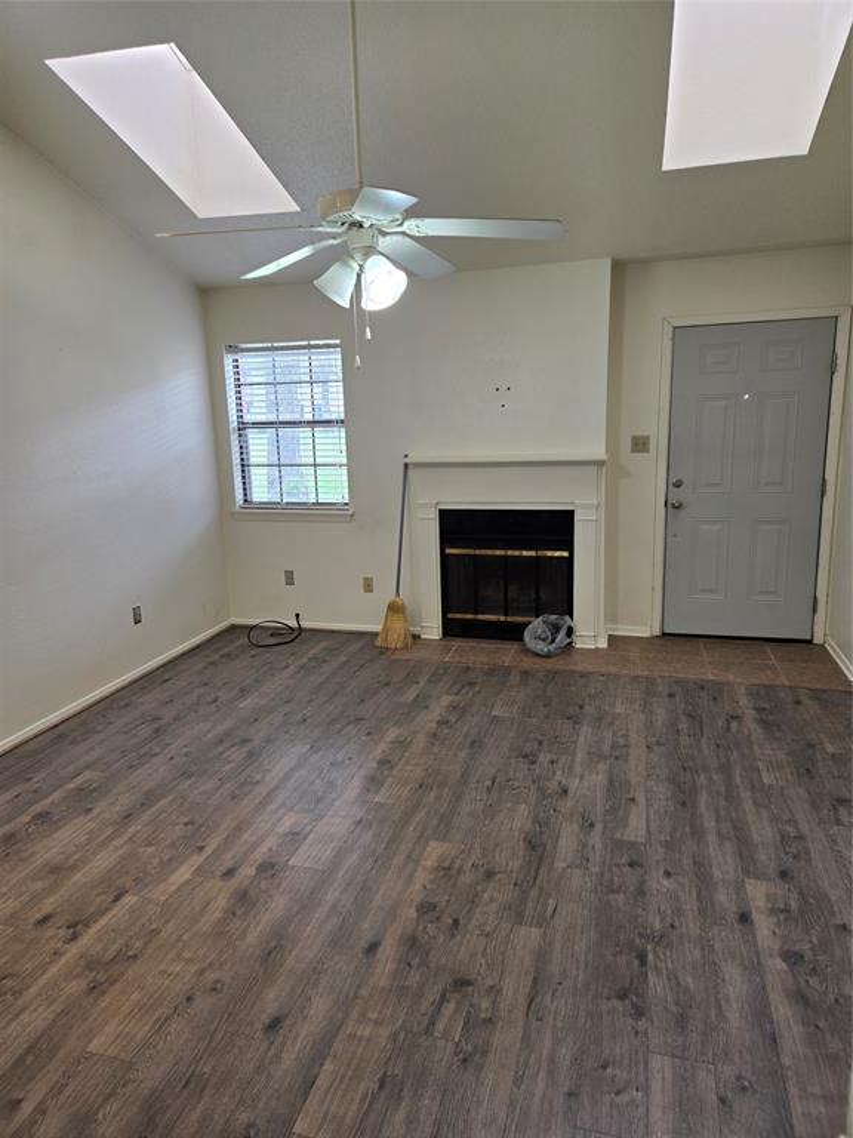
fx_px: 756
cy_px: 569
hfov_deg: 58.9
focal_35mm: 23
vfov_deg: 73.9
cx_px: 426
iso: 64
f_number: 1.8
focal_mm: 5.4
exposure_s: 1/120
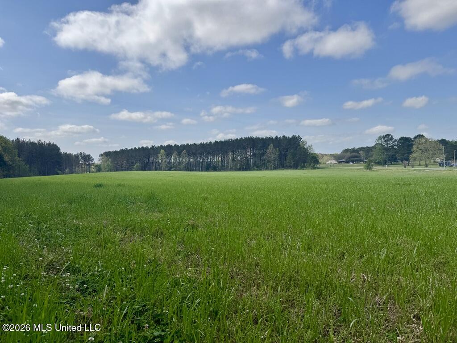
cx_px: 228
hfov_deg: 71.6
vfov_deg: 56.8
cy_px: 172
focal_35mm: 24
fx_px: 317
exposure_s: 1/5814
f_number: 1.78
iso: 80
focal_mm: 6.76
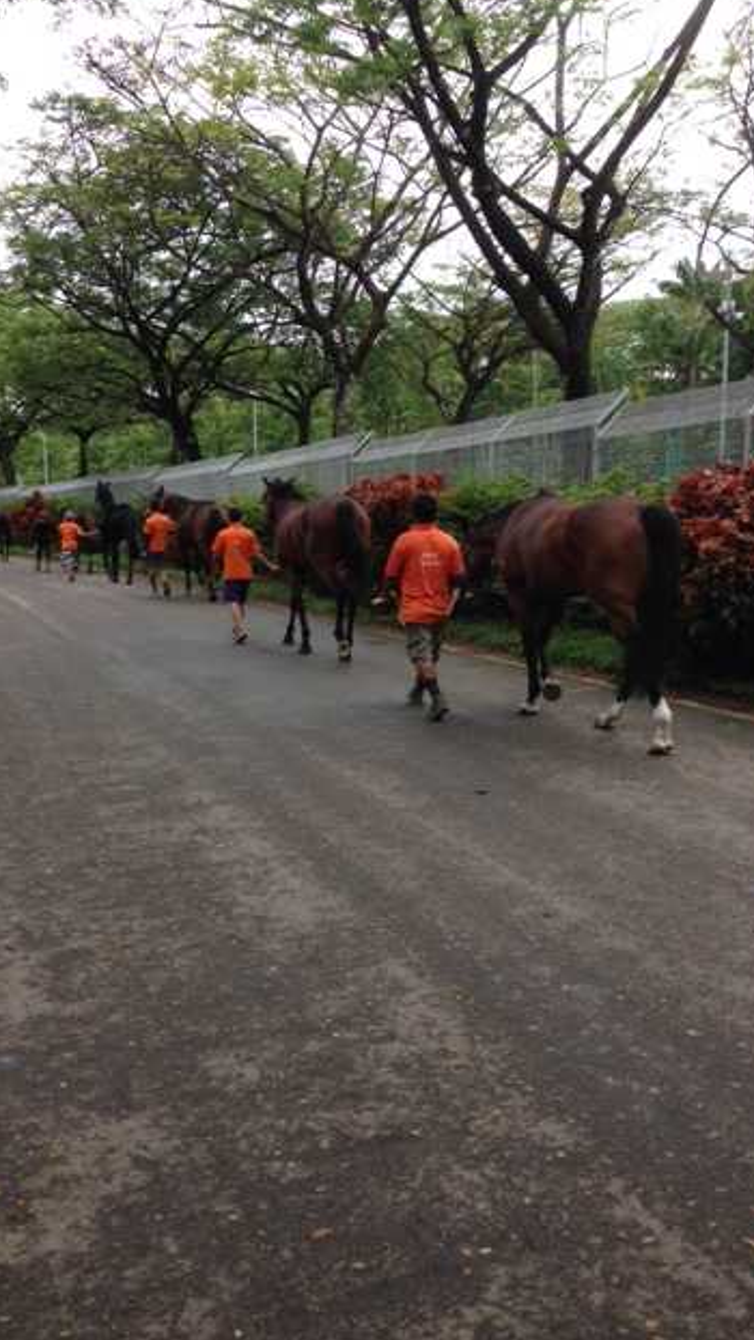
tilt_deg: -6.1
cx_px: 336
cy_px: 657
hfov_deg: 32.0
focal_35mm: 37
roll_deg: +2.1
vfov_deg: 54.0
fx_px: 1315
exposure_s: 1/531
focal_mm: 4.12
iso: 50
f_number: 2.4
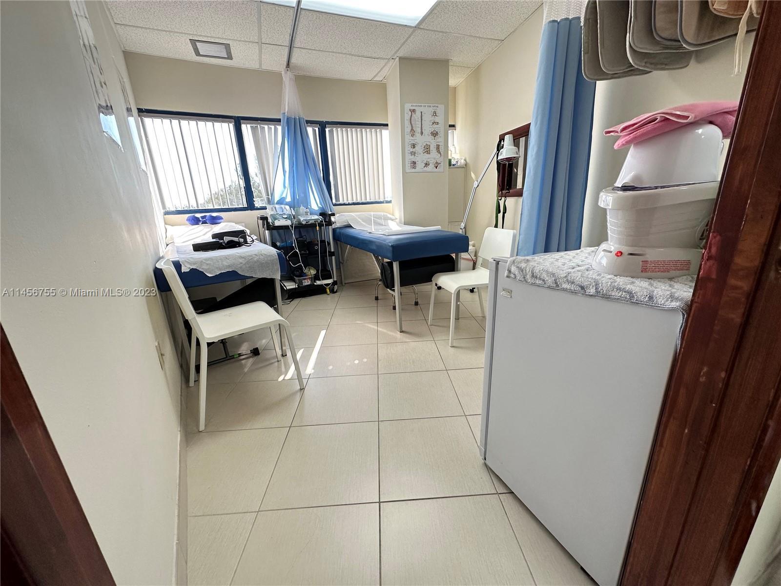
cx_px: 390
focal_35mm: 14
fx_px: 316
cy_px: 293
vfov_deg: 85.7
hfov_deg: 102.1
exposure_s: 1/120
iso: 160
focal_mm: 2.22
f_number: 2.2
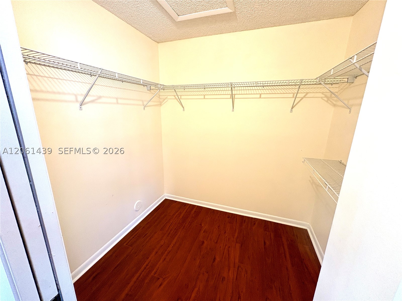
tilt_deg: -13.9
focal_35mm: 14
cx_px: 201
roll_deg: -1.1
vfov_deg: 85.7
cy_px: 150
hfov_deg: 102.1
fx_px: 163
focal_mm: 2.22
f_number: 2.2
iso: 160
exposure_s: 1/60
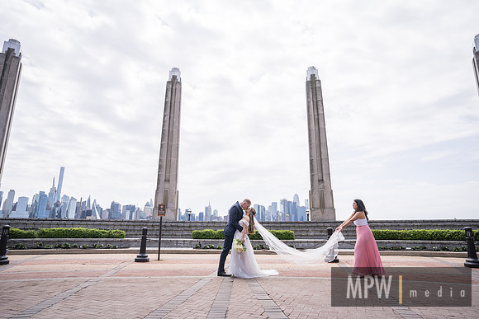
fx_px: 282
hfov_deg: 80.6
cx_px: 240
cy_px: 160
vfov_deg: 59.0
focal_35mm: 21
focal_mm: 20
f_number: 2.8
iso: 100
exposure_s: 1/2000
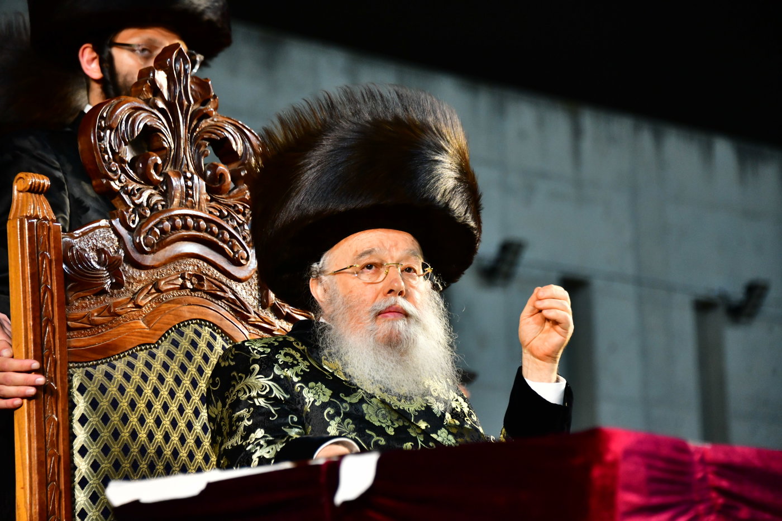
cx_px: 391
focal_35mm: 145
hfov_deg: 14.2
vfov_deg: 9.5
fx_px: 3149
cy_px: 260
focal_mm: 145
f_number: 5.6
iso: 2500
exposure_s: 1/125
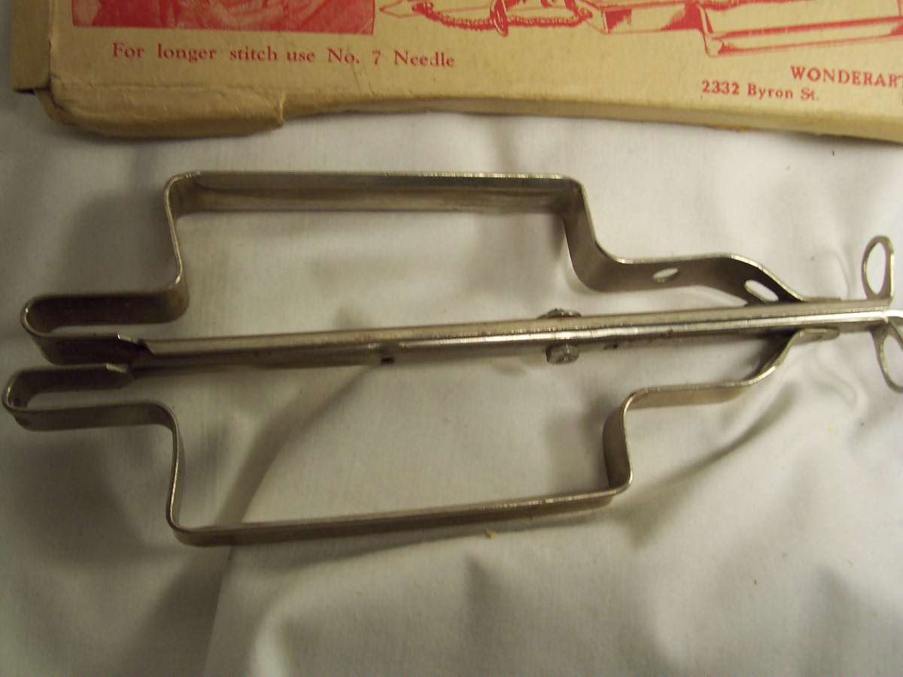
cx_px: 452
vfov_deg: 38.7
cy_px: 338
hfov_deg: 50.1
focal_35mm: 37
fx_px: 965
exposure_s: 1/250
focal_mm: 5.6
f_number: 2.8
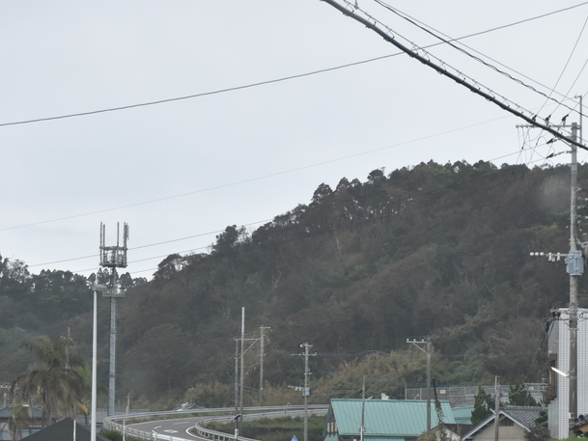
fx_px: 2174
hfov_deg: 15.4
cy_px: 363
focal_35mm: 128
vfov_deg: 11.5
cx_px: 277
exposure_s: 1/320
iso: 800
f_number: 9
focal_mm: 45
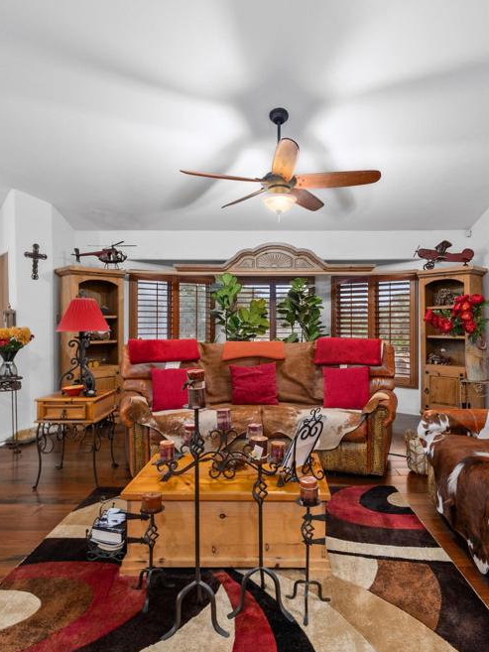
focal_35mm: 21
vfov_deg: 79.0
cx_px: 276
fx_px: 395
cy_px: 316
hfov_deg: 63.2
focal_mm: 14
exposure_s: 2.5
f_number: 6.3
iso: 400
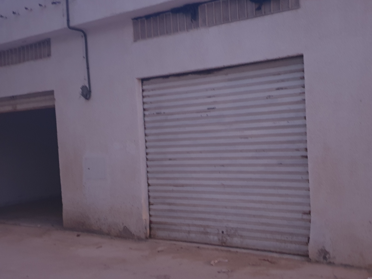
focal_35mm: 41
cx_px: 209
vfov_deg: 35.1
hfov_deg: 45.7
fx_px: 441
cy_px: 149
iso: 400
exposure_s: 1/10
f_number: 1.5
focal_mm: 4.3
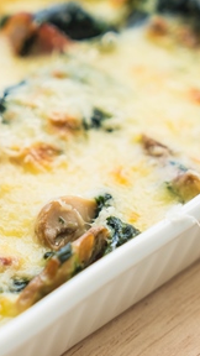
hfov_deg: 7.9
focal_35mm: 153
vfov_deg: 14.1
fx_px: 1442
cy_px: 187
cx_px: -41
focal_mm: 70
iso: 100
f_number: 5.6
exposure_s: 1/200
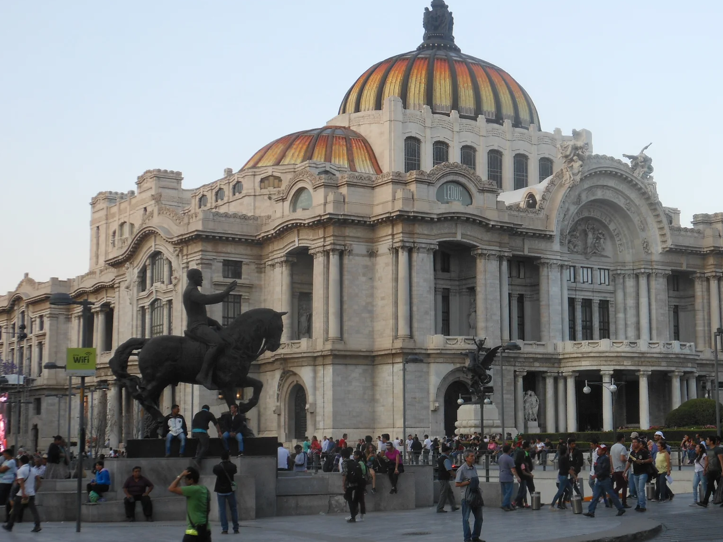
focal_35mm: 63
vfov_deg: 23.3
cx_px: 444
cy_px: 271
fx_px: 1316
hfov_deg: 30.6
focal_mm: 8.9
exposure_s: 1/60
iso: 80
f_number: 4
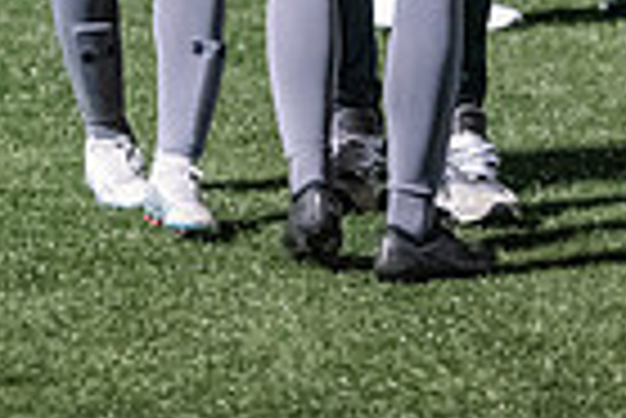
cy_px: -402
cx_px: 81
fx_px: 6893
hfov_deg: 5.2
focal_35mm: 396
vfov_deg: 3.5
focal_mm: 95
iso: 8000
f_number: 3.2
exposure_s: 1/800
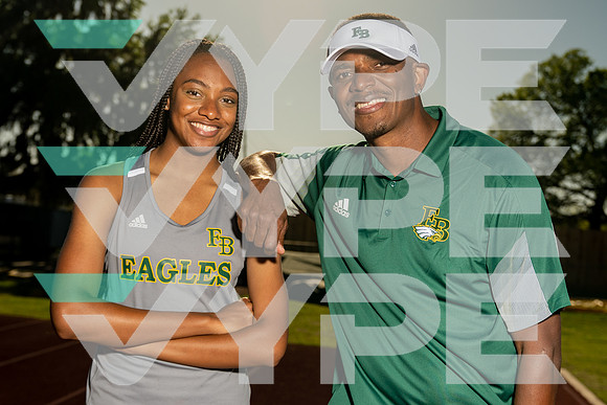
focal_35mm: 56
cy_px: 252
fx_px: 942
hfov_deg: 35.7
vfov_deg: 24.2
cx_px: 288
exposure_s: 1/250
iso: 250
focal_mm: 39
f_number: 4
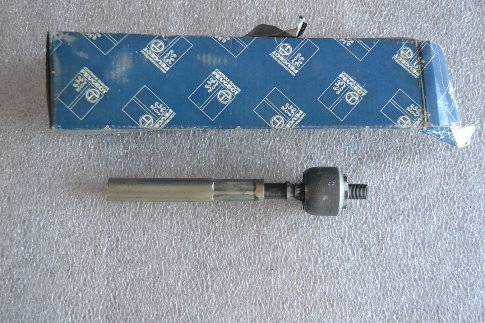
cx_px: 242
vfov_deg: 34.2
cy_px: 162
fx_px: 525
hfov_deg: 49.6
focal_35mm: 39
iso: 3200
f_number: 4.2
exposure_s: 1/50
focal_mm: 26
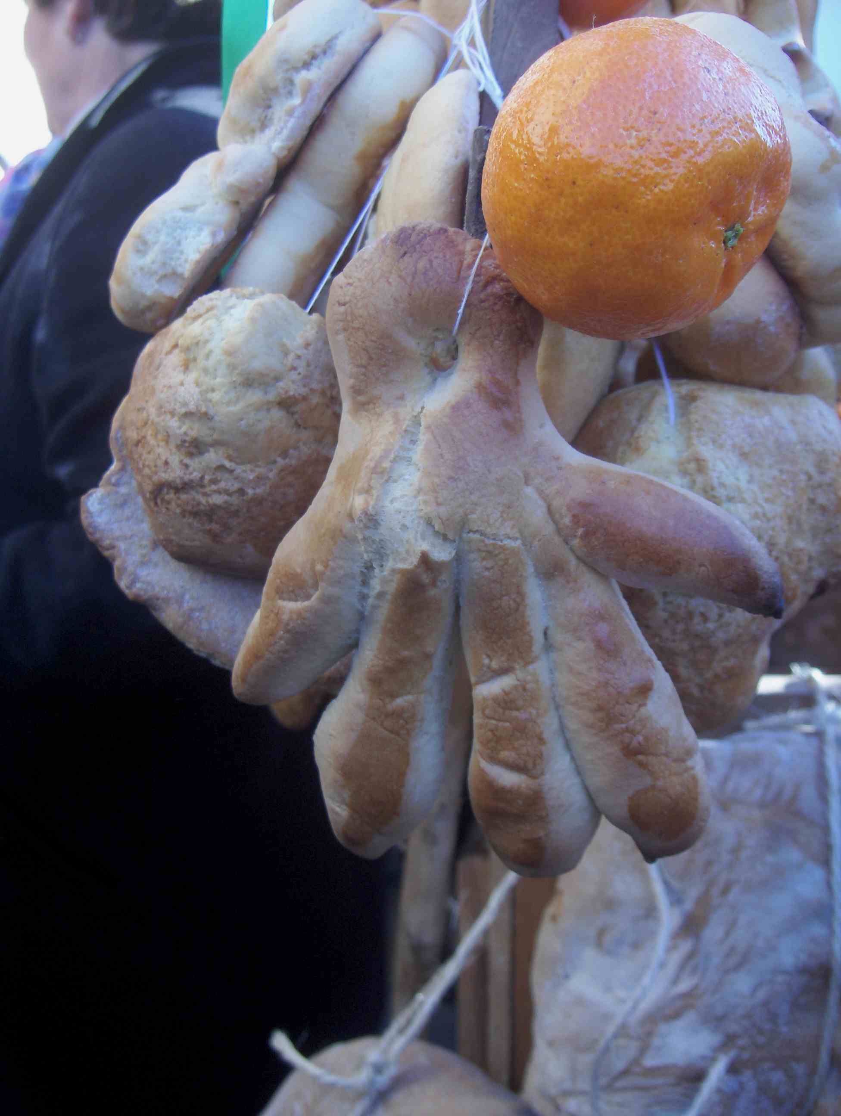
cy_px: 558
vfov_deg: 47.8
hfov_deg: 36.9
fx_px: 1260
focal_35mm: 39
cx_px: 420
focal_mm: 8
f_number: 2.8
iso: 131
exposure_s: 1/124
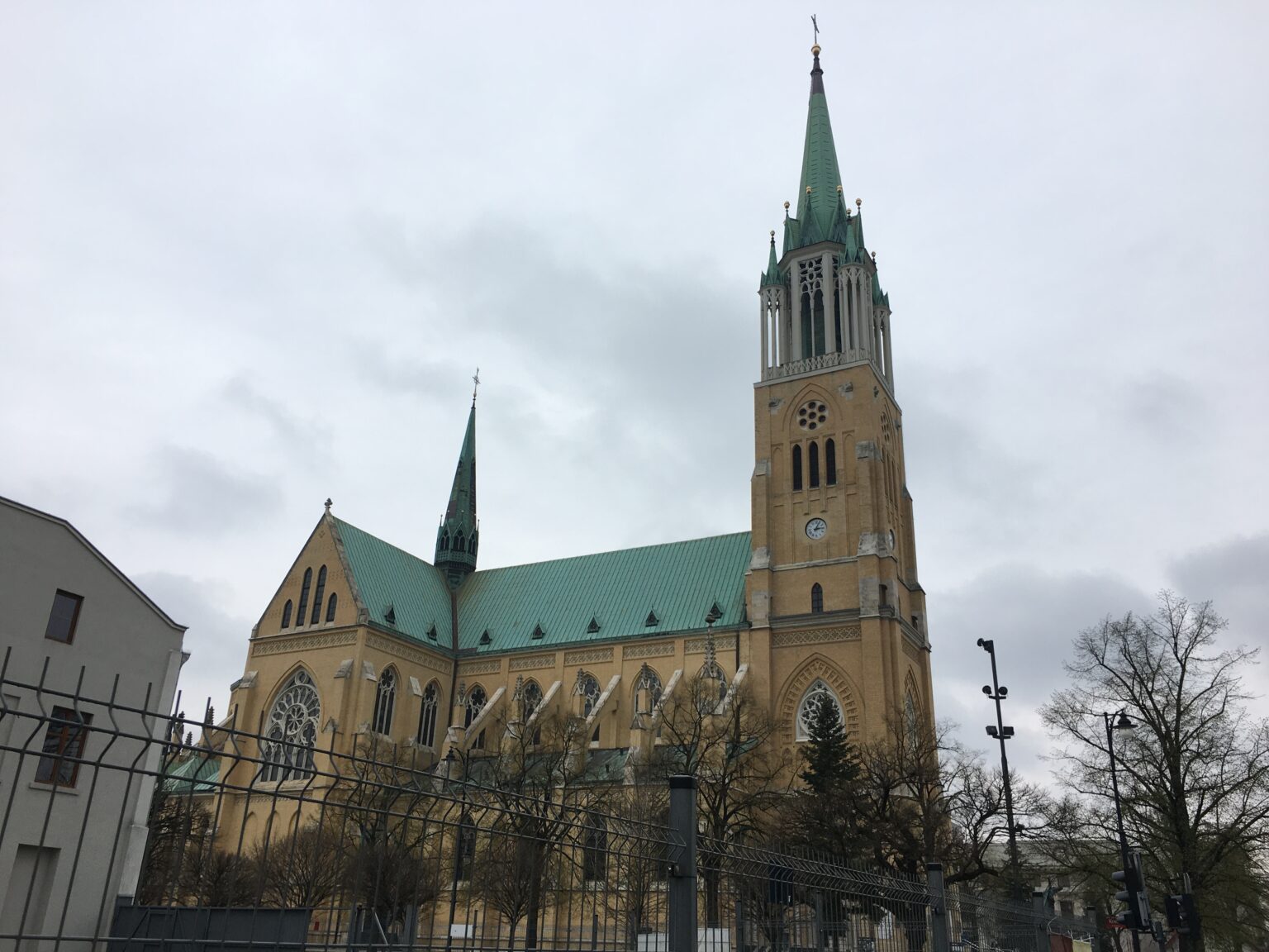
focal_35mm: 29
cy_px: 476
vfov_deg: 48.2
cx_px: 634
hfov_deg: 61.7
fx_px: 1063
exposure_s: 1/569
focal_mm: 4.15
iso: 25
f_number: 2.2
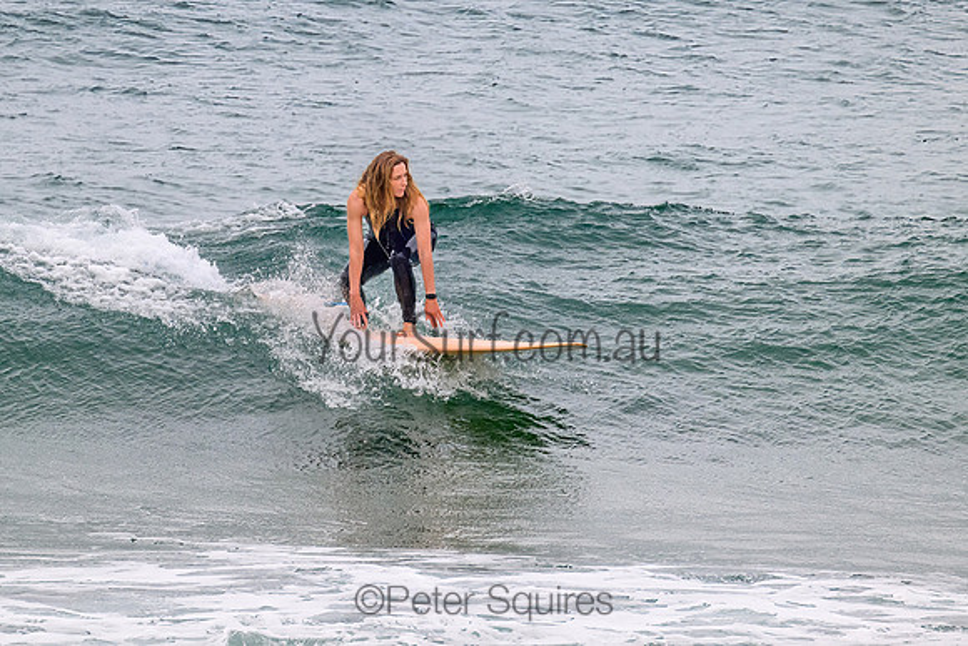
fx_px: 26956
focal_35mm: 1002
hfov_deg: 2.1
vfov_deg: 1.4
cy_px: 241
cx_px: 421
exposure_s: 1/2000
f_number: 11
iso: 1000
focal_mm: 800
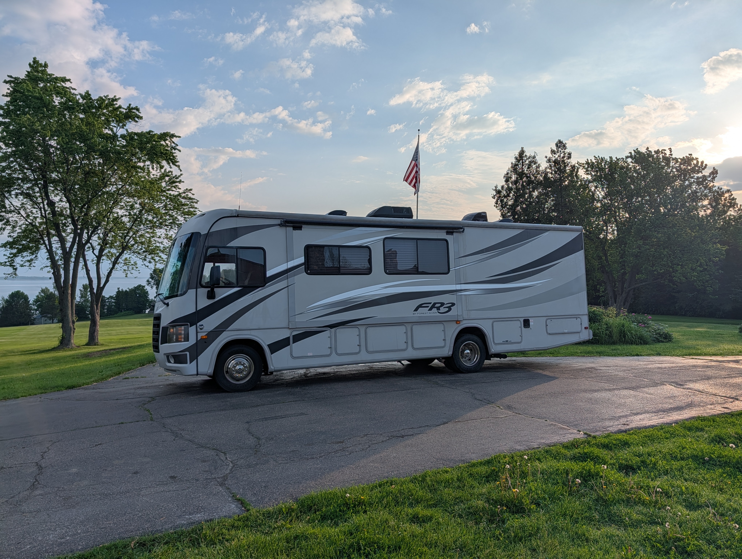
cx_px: 371
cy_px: 280
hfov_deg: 71.5
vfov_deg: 56.9
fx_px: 515
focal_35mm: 24
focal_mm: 6.9
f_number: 1.68
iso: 17
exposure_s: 1/2132
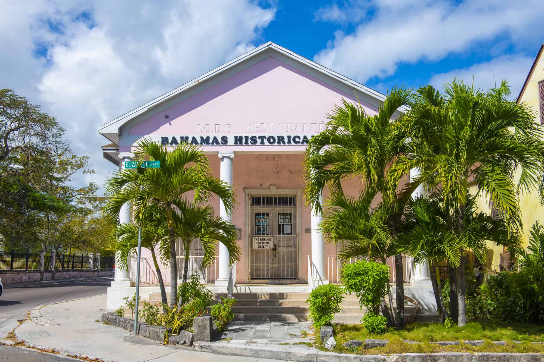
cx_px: 272
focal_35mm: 38
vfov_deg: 35.0
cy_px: 181
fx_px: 574
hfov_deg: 50.7
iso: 100
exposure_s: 1/320
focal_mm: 38
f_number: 8
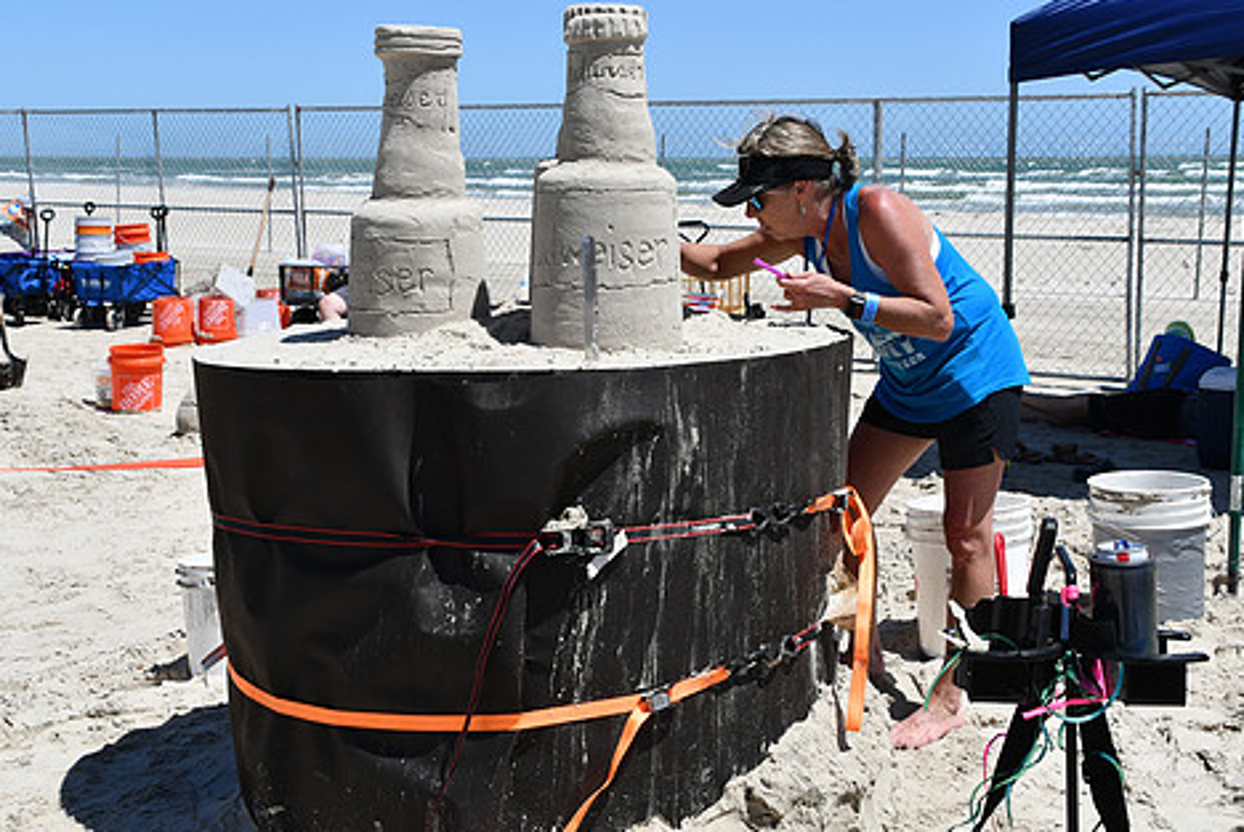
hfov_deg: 38.1
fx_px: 1799
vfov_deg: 26.0
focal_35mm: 52
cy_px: 342
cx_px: 665
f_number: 9
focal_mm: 28
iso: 100
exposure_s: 1/320
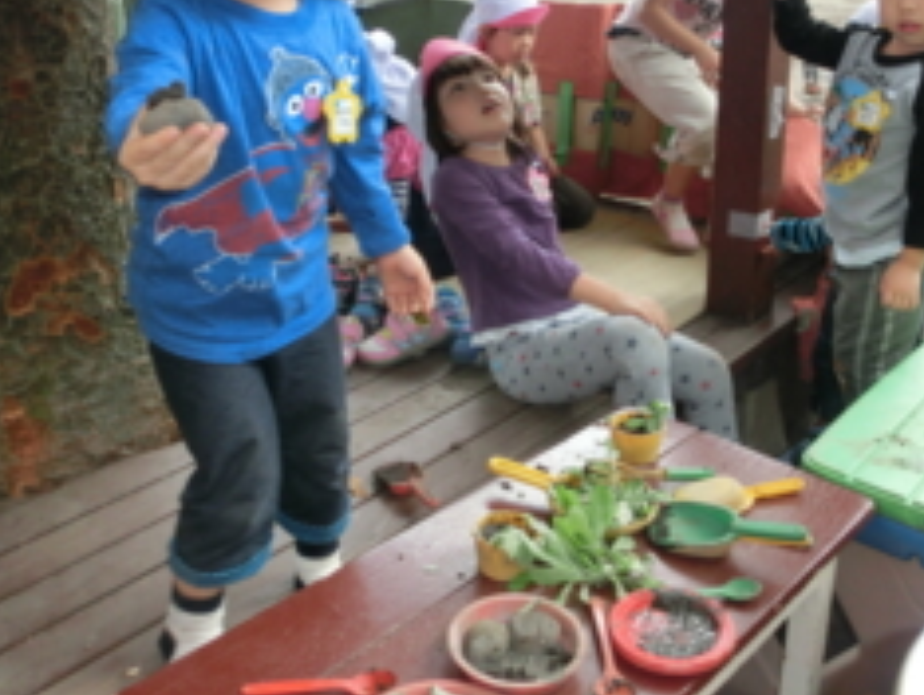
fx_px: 1096
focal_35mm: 41
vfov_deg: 34.8
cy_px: 221
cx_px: 541
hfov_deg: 45.6
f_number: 3
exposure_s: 1/125
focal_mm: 4.24
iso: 125
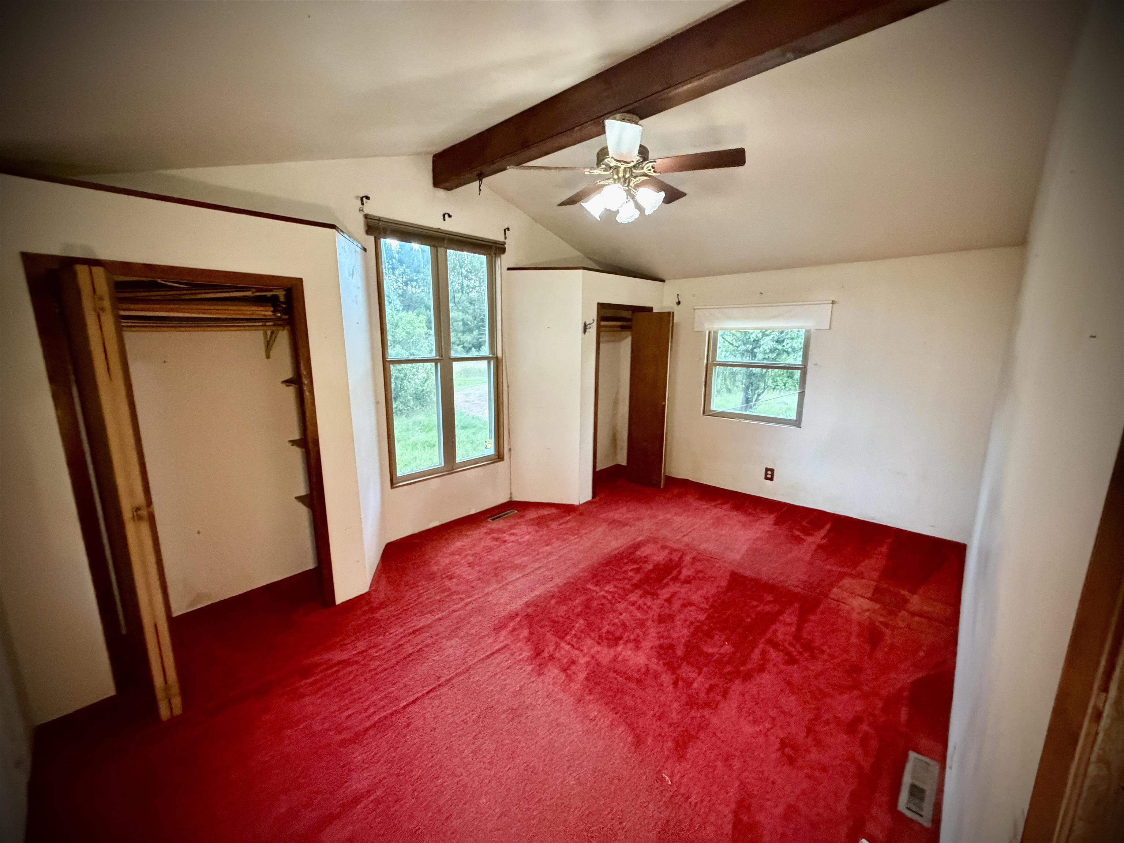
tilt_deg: -9.1
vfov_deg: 85.7
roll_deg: -0.9
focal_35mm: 14
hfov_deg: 102.1
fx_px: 455
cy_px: 422
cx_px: 562
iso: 800
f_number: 2.2
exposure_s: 1/60
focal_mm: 2.22
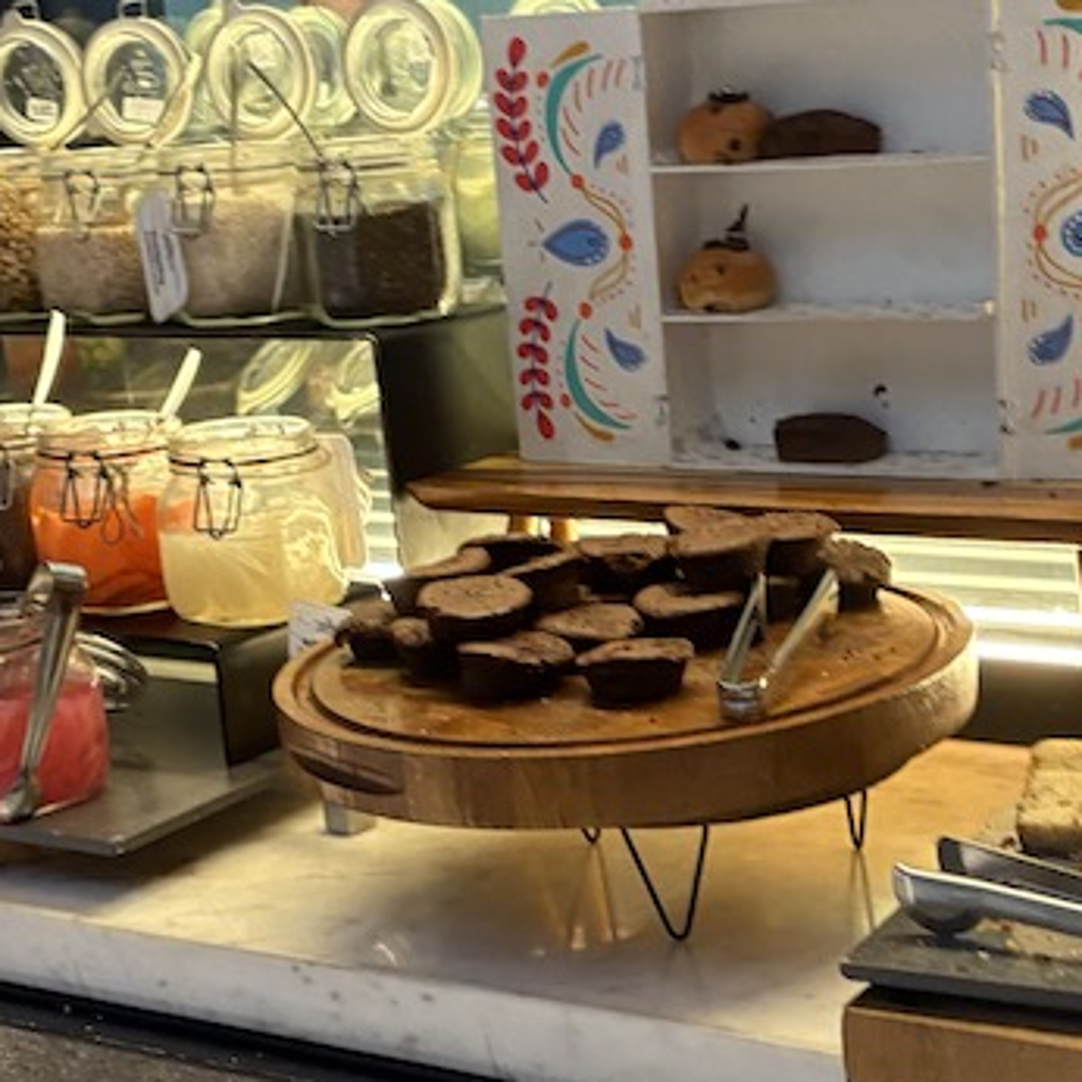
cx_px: 666
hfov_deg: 25.3
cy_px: 700
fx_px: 2405
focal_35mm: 68
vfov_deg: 25.3
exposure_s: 1/60
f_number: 1.6
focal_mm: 5.96
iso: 250
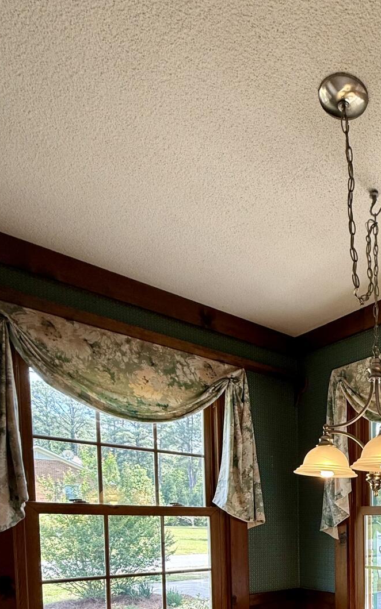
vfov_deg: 56.8
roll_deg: +0.0
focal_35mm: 28
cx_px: 395
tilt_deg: -2.4
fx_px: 465
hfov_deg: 38.6
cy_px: 553
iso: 64
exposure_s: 1/120
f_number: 2.2
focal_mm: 2.22
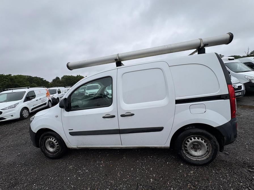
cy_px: 95
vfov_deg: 85.7
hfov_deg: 102.1
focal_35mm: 14
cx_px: 127
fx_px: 103
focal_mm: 2.22
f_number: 2.2
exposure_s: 1/1078
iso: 50
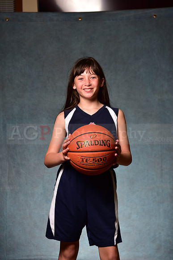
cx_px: 86
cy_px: 130
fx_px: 504
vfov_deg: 28.8
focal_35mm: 70
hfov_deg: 19.5
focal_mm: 70
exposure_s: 1/200
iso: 100
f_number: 5
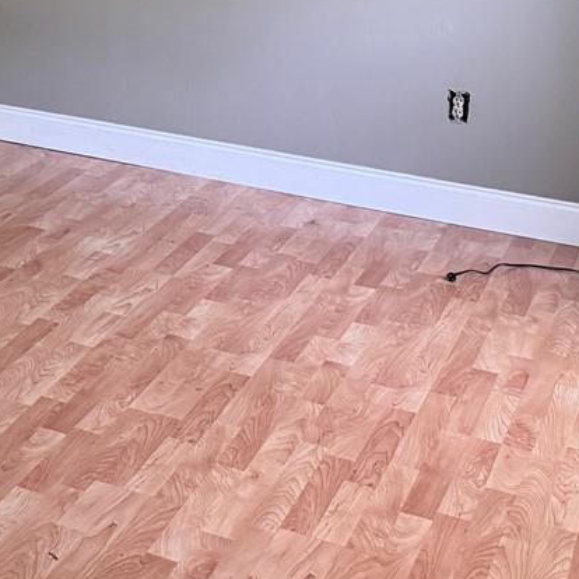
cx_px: -252
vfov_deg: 19.9
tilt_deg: -7.7
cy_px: -110
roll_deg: -1.0
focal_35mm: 82
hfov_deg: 18.9
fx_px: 1552
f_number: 1.78
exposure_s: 1/60
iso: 400
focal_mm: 6.76
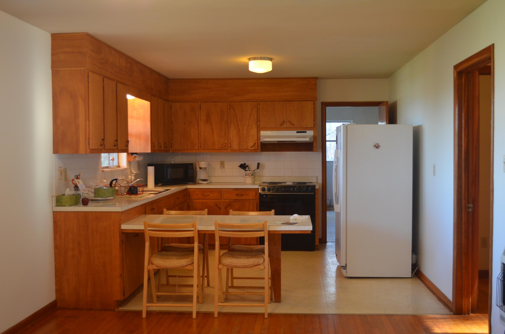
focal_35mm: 39
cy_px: 167
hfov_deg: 49.6
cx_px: 252
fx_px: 546
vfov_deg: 34.1
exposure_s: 1/50
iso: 800
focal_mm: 26
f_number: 4.2
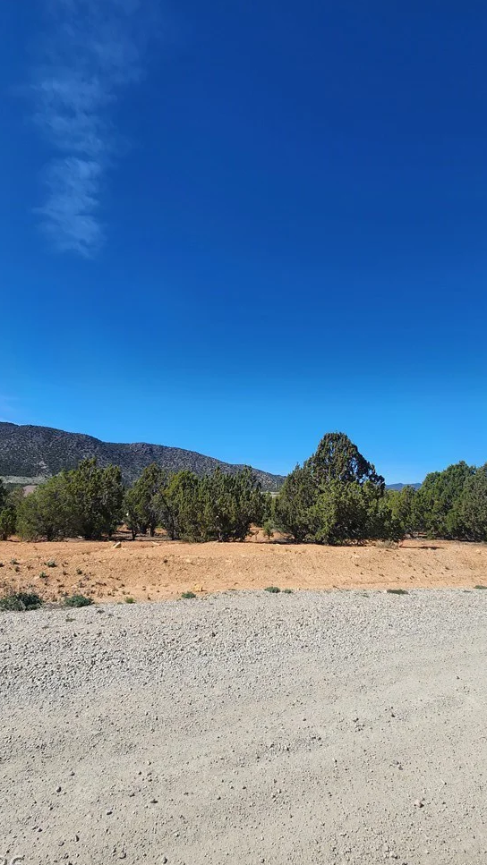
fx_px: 344
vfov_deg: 103.0
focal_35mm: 15
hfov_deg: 70.5
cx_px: 239
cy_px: 428
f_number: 2.2
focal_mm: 2.2
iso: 50
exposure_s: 1/2456
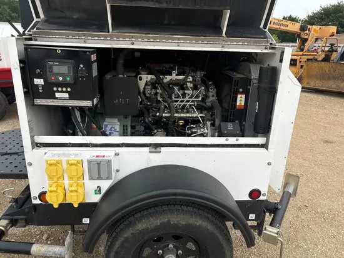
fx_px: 258
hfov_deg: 67.3
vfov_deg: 53.1
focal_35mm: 26
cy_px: 129
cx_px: 172
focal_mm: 5.96
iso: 50
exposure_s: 1/403
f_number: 1.6
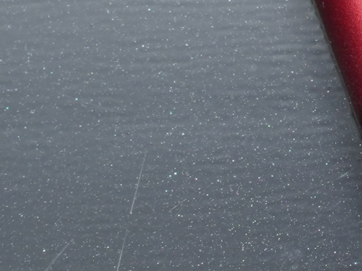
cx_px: 877
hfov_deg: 5.6
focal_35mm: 341
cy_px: -275
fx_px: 3569
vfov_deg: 4.3
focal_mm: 35
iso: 250
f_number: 9
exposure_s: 1/160
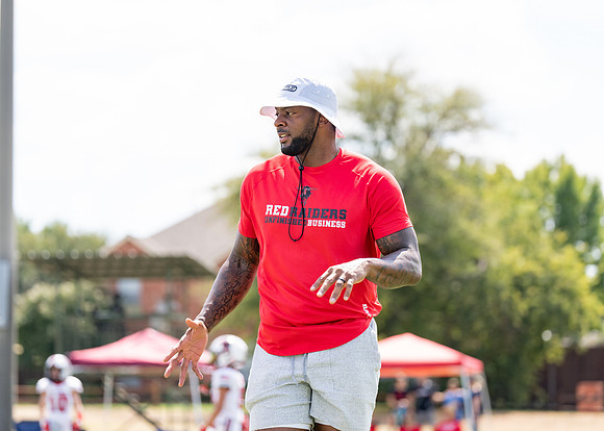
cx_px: 302
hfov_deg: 15.0
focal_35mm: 134
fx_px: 2302
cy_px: 216
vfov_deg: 10.7
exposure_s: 1/1600
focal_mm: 120
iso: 200
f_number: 2.8
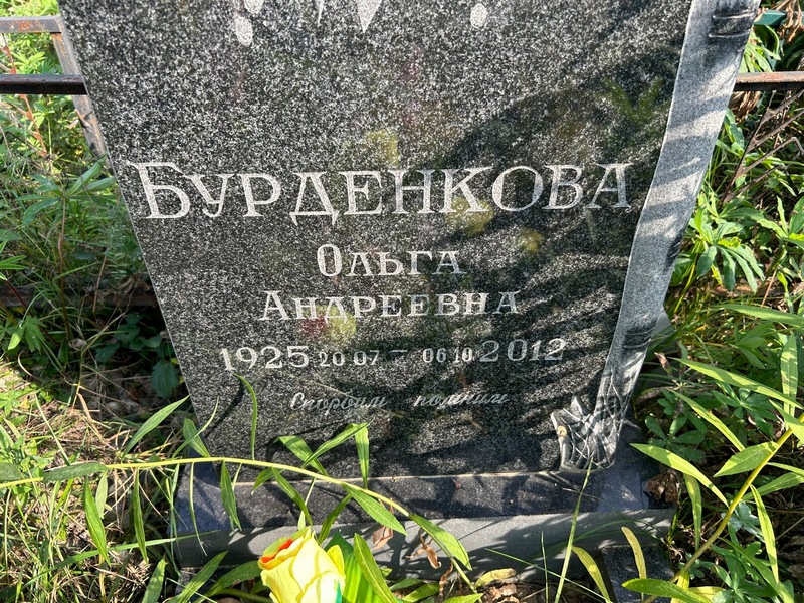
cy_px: 302
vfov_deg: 53.1
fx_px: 604
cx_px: 402
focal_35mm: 26
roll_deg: -2.4
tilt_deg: -38.0
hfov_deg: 67.3
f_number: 1.5
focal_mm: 5.7
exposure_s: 1/639
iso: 50
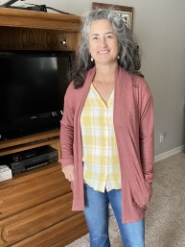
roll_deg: +0.4
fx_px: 263
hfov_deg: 38.3
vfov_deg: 49.8
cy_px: 149
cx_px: 123
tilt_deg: -19.4
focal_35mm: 37
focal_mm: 4.25
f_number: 1.8
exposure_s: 1/60
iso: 200
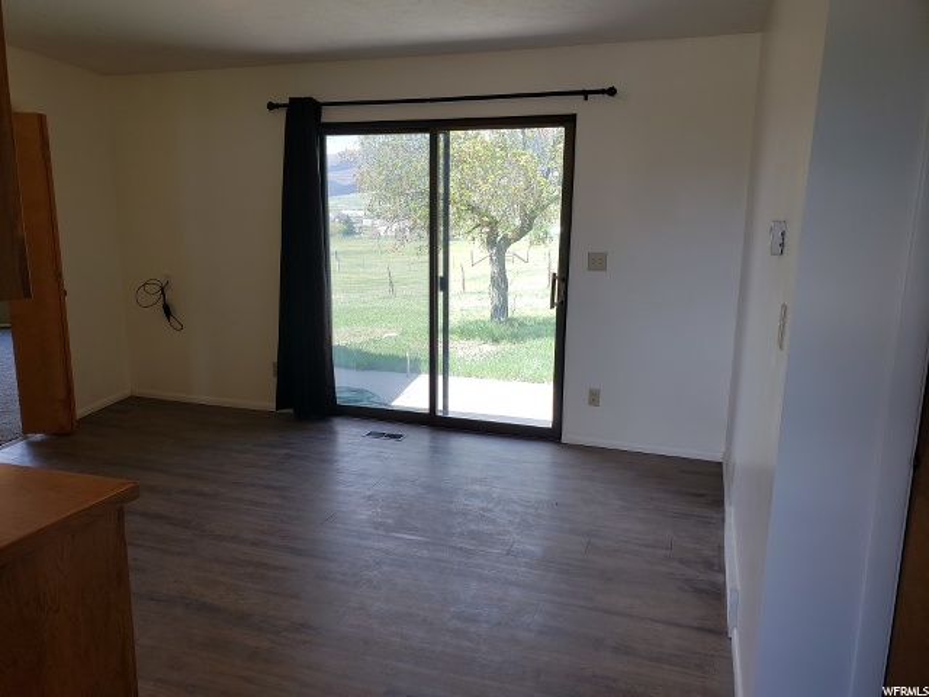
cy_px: 348
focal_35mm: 26
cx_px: 464
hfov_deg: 67.3
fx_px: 698
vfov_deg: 53.1
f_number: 2.4
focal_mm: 4.3
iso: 80
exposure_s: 1/120
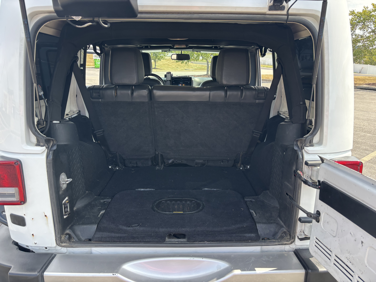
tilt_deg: -16.6
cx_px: 188
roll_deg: +0.1
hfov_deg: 67.3
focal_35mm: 26
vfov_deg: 53.1
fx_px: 282
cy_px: 141
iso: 50
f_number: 1.6
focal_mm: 5.96
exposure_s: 1/419
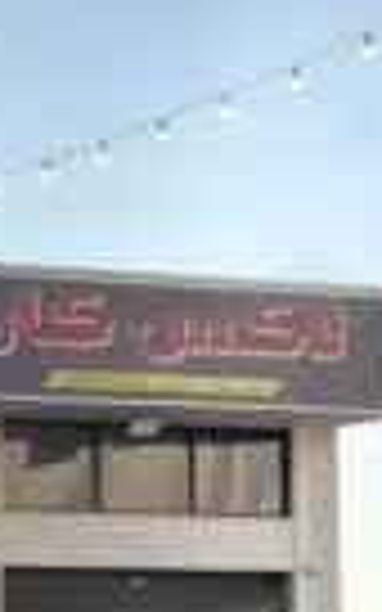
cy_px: 320
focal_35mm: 240
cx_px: 499
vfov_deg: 8.7
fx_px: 3998
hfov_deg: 5.4
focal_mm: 9
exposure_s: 1/292
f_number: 2.8
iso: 25
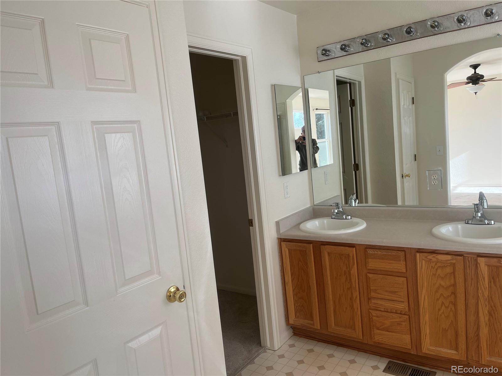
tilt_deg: -5.7
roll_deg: +5.2
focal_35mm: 26
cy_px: 188
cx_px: 251
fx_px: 377
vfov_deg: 53.1
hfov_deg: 67.3
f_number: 1.6
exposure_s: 1/257
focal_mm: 5.1
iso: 40
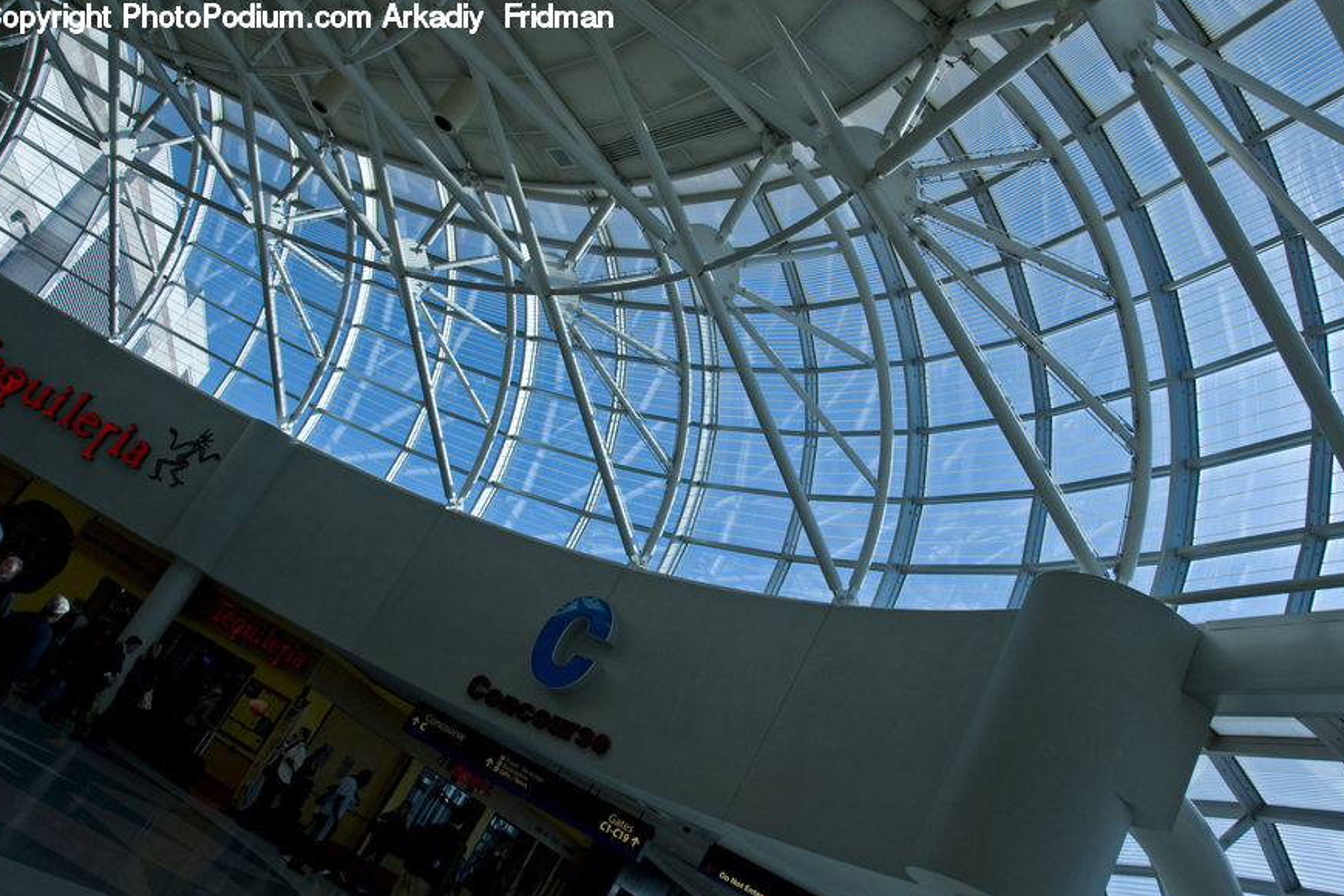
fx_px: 1157
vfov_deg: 42.3
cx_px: 675
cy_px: 441
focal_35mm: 31
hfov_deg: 60.3
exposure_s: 1/250
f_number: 9
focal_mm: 20
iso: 200
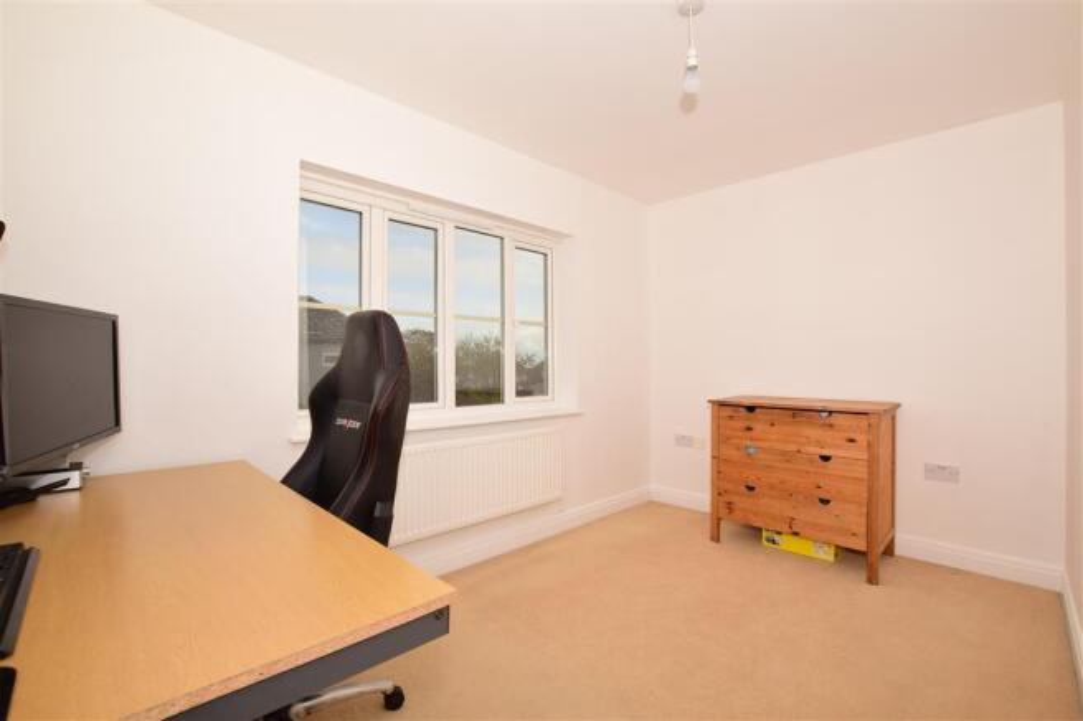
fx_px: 451
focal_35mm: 15
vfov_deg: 77.3
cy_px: 360
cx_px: 542
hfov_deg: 100.4
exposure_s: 1/200
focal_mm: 10
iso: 400
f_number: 16
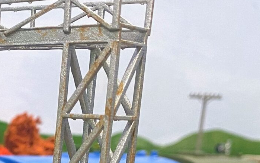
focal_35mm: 101
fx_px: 716
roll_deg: -2.8
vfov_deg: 12.1
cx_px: -141
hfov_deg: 18.1
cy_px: 270
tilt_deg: -12.2
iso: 100
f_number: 1.8
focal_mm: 4.25
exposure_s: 1/60
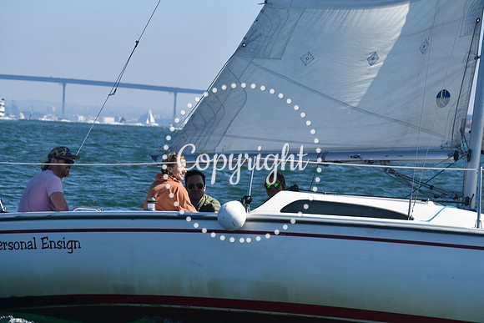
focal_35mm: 202
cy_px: 162
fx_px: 2716
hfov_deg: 10.2
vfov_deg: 6.8
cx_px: 242
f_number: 9
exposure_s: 1/320
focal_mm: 135
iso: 100
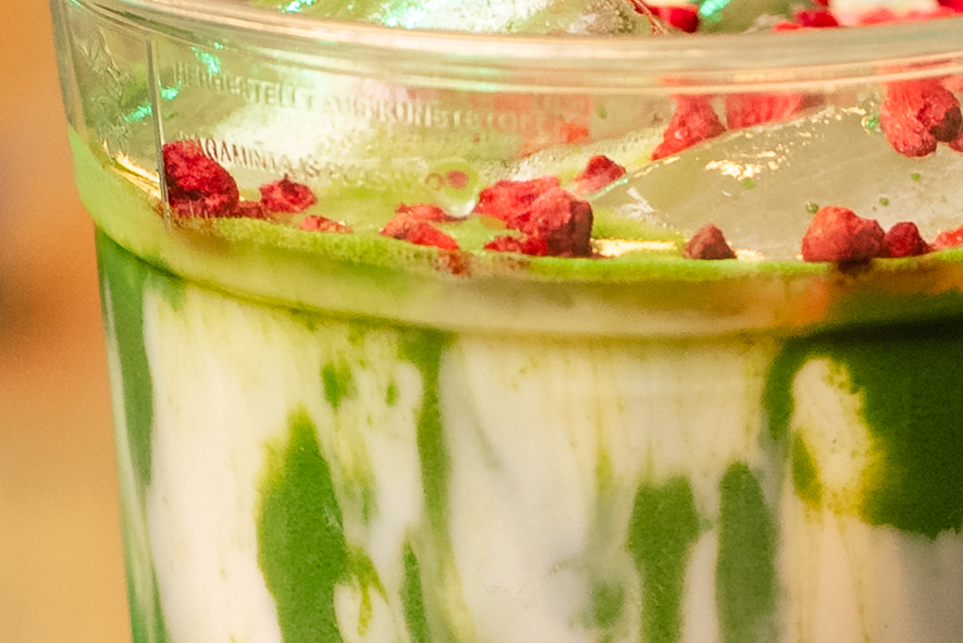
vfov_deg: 2.1
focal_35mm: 647
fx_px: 17315
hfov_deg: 3.2
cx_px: 723
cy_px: 717
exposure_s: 1/100
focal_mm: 135
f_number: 5
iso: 800
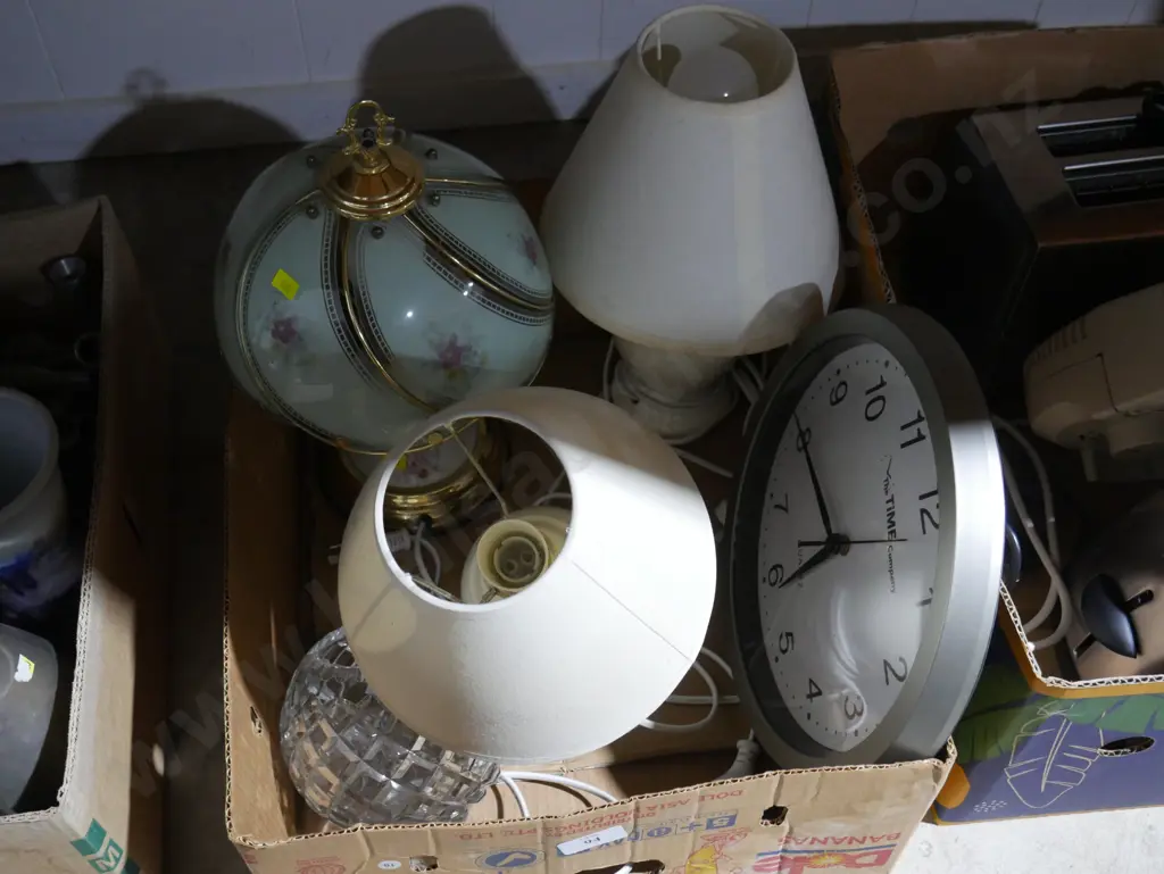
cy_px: 437
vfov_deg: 36.0
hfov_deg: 46.8
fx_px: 1346
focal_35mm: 40
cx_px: 582
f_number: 4.4
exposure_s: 1/60
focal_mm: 20
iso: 2000
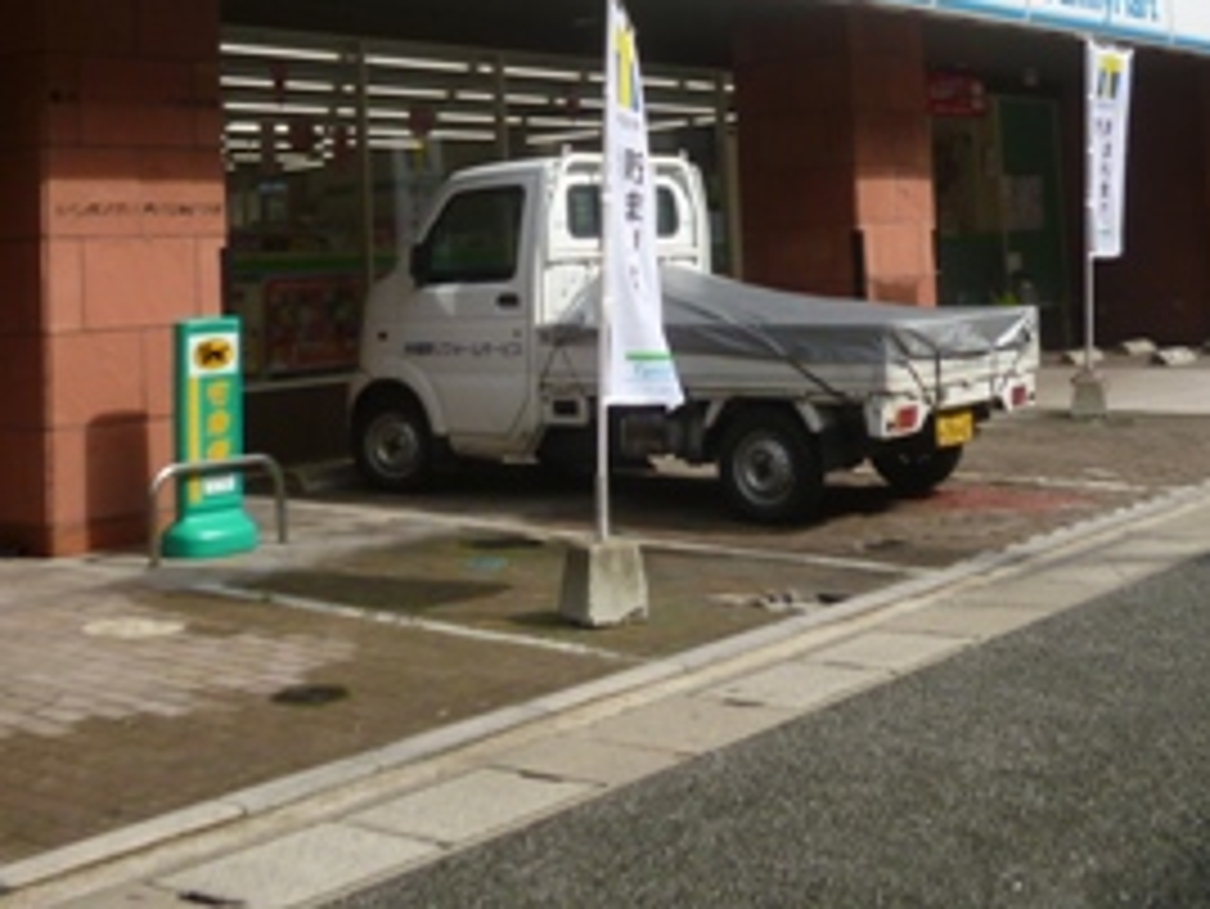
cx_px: 756
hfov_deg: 37.9
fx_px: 1749
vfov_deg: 27.9
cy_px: 72
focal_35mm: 50
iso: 100
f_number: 2.5
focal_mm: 4.3
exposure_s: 1/1000
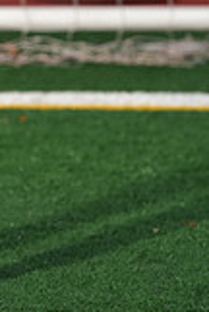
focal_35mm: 629
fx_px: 5454
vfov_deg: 3.3
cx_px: -123
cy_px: -120
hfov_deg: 2.2
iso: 250
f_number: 4.5
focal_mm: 175
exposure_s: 1/200
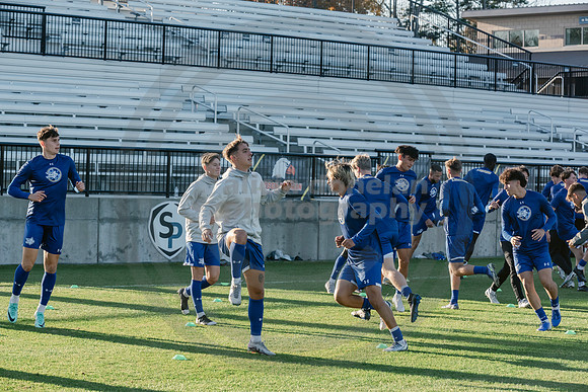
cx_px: 294
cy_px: 196
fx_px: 1715
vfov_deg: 13.0
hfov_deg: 19.5
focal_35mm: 105
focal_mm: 105
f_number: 7.1
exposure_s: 1/1250
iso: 1250
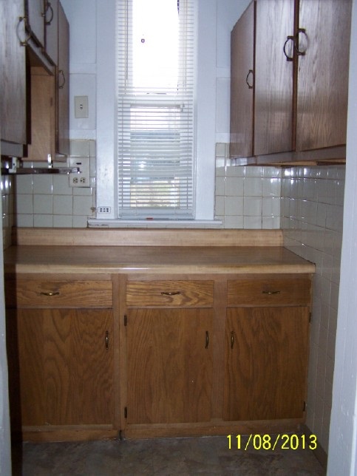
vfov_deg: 49.0
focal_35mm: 38
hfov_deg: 37.7
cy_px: 238
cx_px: 178
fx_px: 523
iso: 140
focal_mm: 6.3
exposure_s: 1/60
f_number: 2.8
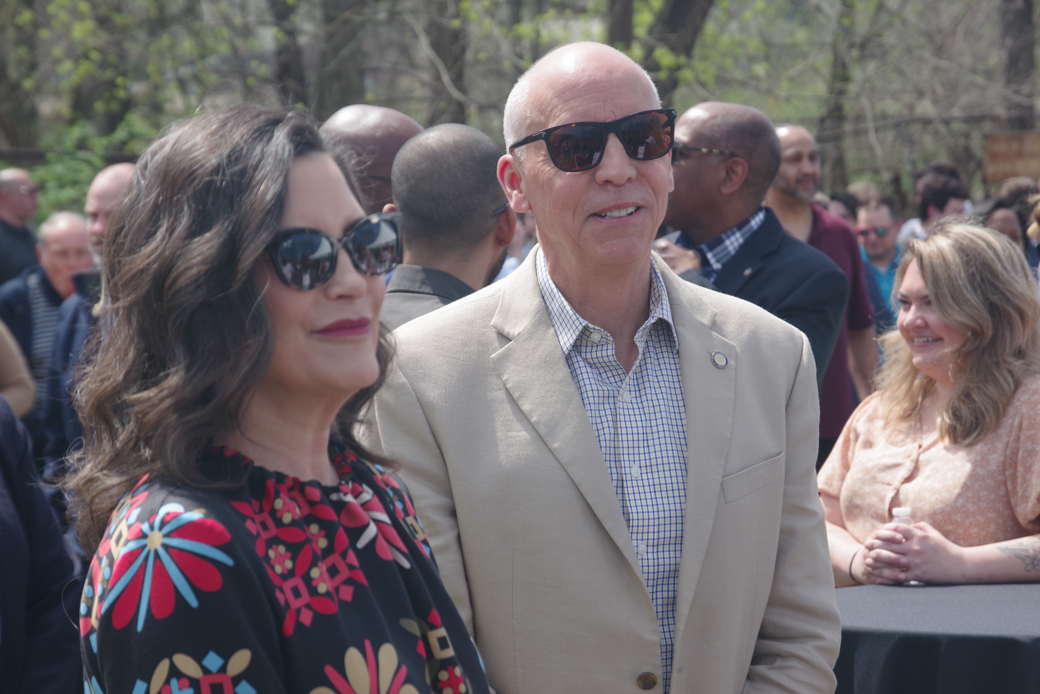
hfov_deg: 16.1
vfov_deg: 10.8
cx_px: 520
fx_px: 3669
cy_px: 347
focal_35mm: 127
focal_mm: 85
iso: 200
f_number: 6.3
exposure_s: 1/320
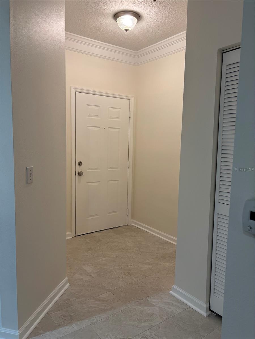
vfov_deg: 67.3
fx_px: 255
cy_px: 170
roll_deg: -2.6
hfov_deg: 53.1
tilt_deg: -5.0
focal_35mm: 26
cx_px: 128
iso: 125
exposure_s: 1/60
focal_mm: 5.96
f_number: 1.6
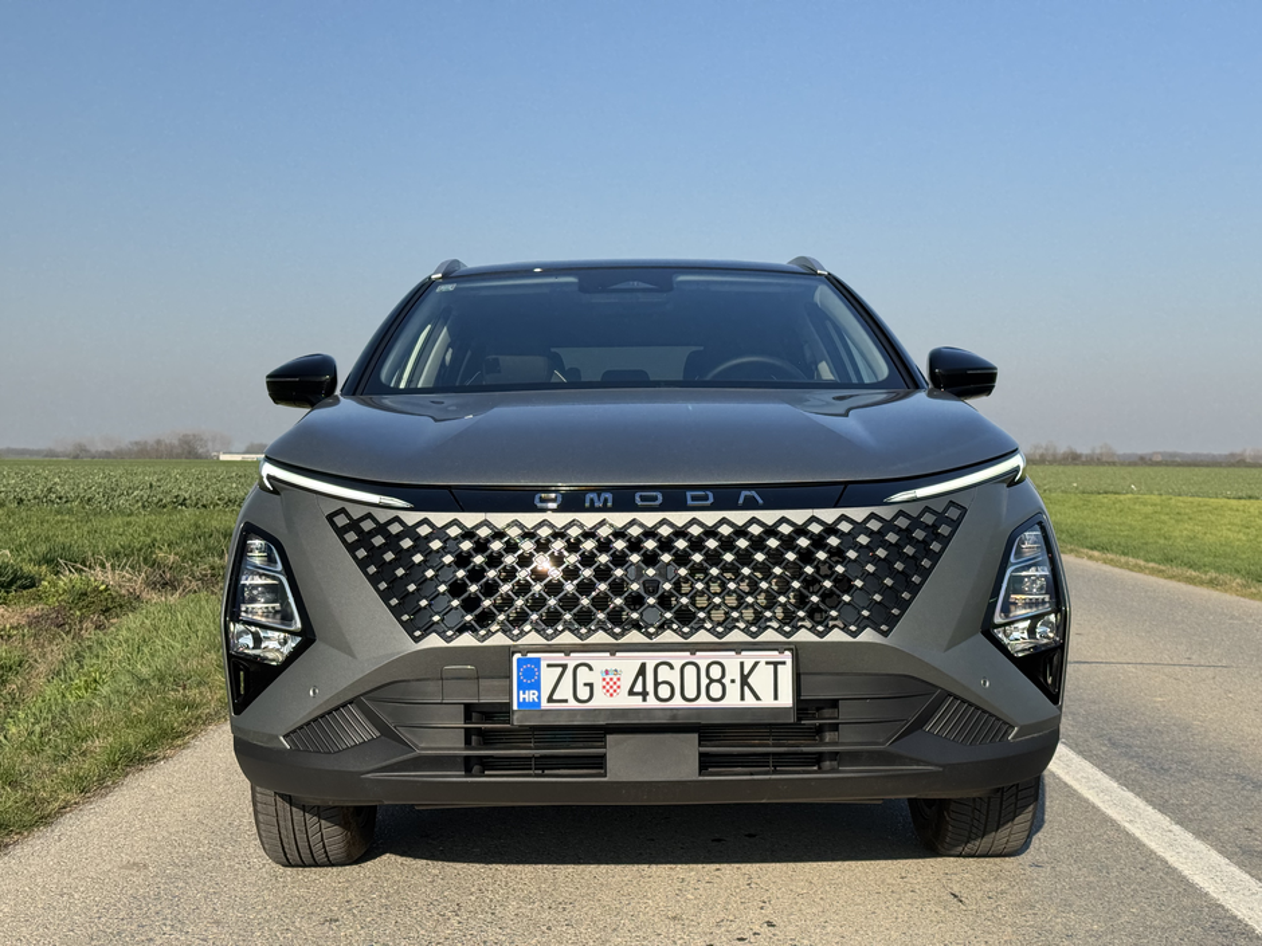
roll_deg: +0.1
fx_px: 1750
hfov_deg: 39.7
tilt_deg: -0.7
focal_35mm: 48
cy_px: 473
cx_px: 631
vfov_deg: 30.3
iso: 64
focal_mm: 6.76
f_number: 1.78
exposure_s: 1/1818
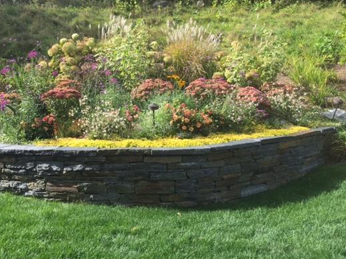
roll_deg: +0.8
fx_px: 360
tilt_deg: -3.1
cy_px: 102
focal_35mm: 36
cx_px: 149
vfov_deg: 39.5
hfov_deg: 51.2
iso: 32
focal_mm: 4.15
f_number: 2.2
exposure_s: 1/775
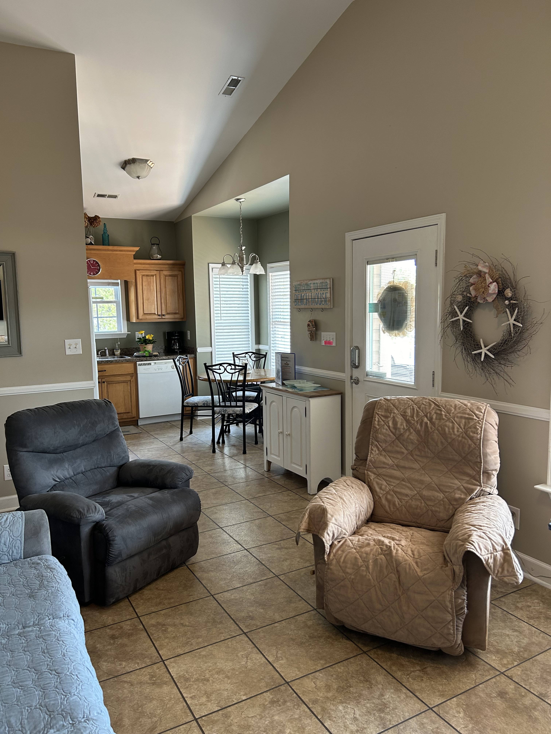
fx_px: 552
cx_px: 276
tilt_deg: -6.2
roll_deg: +1.0
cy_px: 367
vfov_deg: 67.3
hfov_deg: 53.1
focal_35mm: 26
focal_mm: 5.7
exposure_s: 1/121
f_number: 1.5
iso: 125
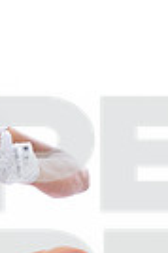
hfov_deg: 6.0
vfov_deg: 8.9
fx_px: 1600
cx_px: -49
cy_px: 289
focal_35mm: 228
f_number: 5.6
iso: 400
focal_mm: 68
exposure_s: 1/250
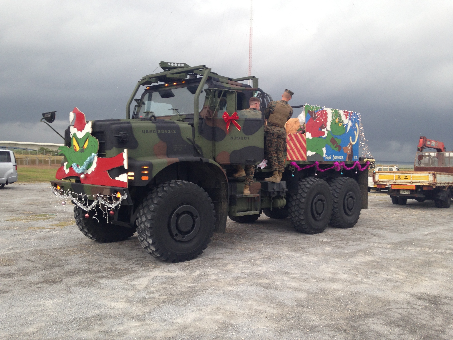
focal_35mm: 33
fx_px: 432
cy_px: 170
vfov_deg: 42.9
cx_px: 226
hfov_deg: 55.4
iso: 50
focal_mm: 4.12
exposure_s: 1/120
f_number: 2.4
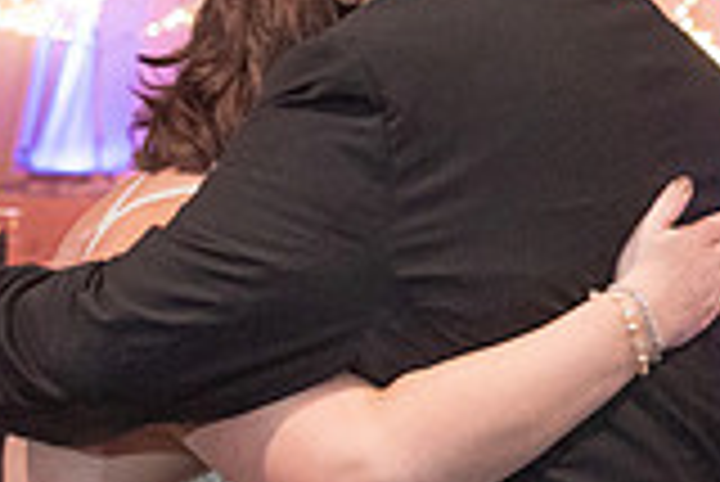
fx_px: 4124
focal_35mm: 206
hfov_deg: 10.0
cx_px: 500
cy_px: 173
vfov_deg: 6.7
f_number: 4
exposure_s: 1/100
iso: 4000
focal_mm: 53
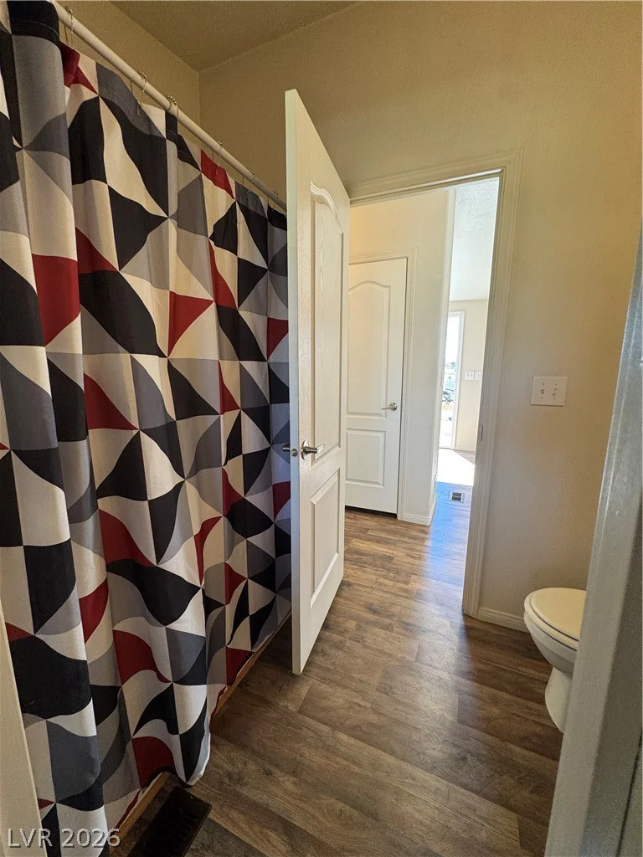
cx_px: 322
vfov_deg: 102.1
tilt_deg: -9.1
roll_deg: -0.4
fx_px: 347
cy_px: 428
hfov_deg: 85.7
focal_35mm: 14
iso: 125
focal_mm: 2.22
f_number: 2.2
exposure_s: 1/120
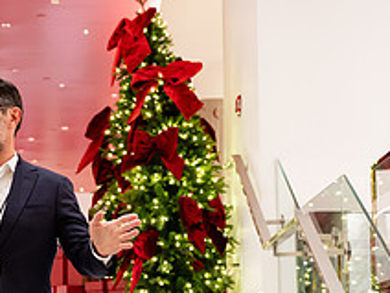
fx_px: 1251
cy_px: 194
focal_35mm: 111
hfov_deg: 17.5
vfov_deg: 13.3
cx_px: 36
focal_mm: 37
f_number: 3.2
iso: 1250
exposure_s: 1/160
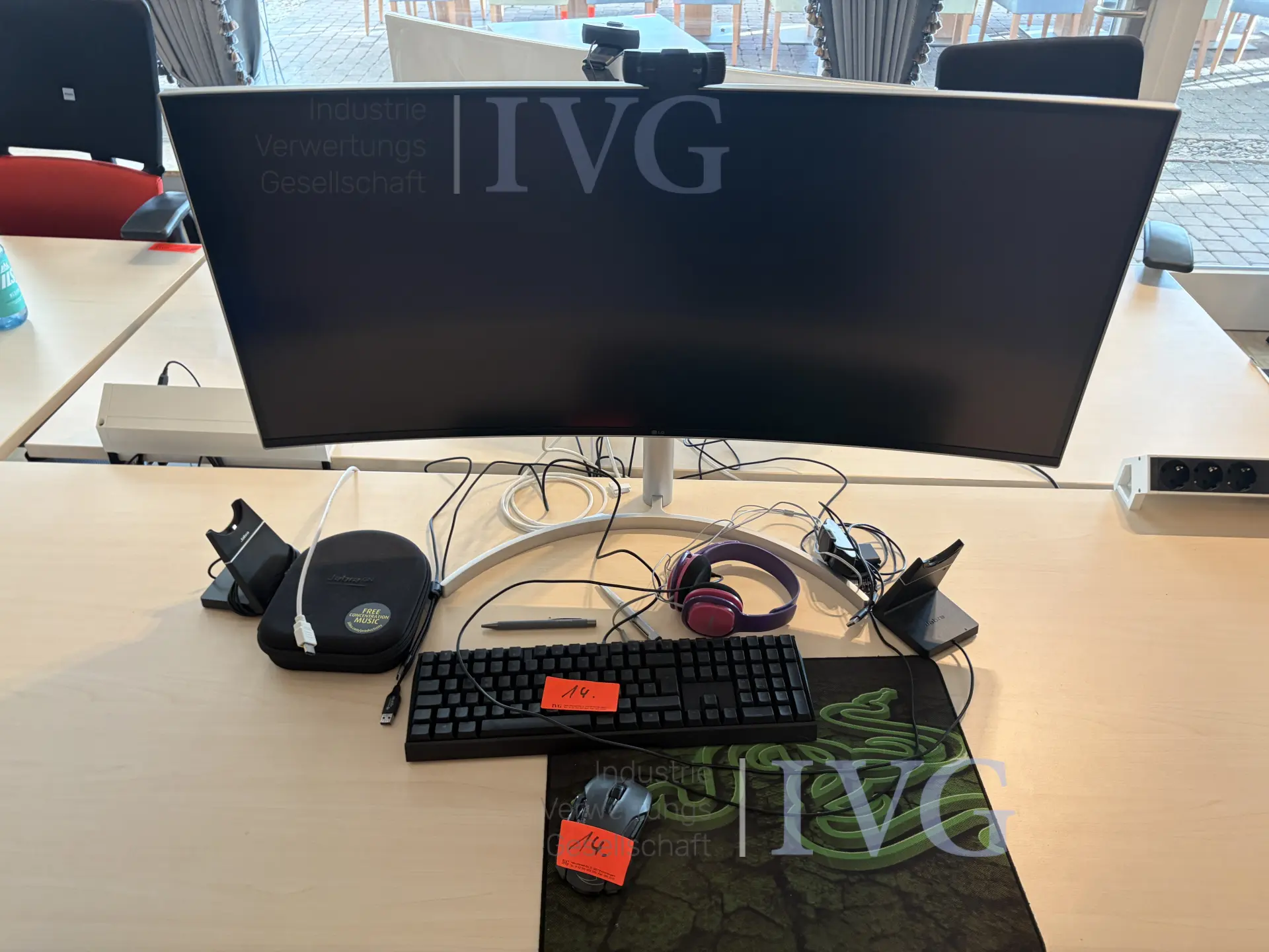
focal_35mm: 26
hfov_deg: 67.3
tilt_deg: -37.0
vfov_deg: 53.1
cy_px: 476
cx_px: 634
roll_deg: +1.9
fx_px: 953
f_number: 1.6
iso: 160
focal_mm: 5.96
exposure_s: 1/50
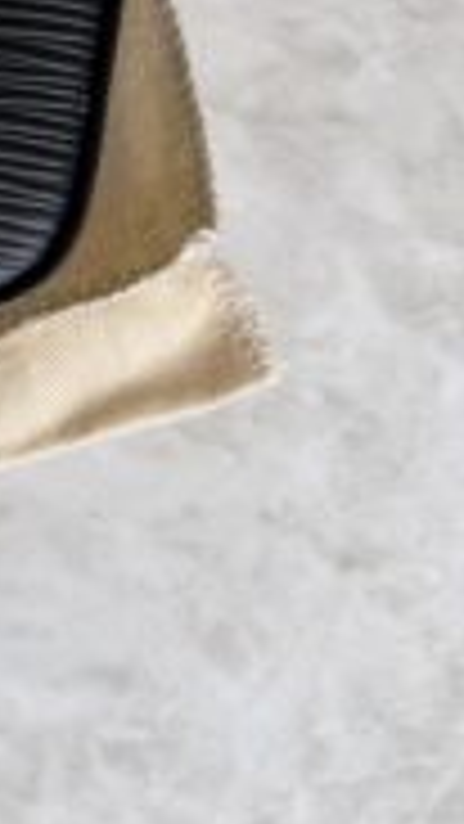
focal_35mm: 114
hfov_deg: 9.2
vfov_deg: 18.3
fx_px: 2492
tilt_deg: -85.6
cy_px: -23
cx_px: -775
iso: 64
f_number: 1.78
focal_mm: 6.76
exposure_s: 1/198
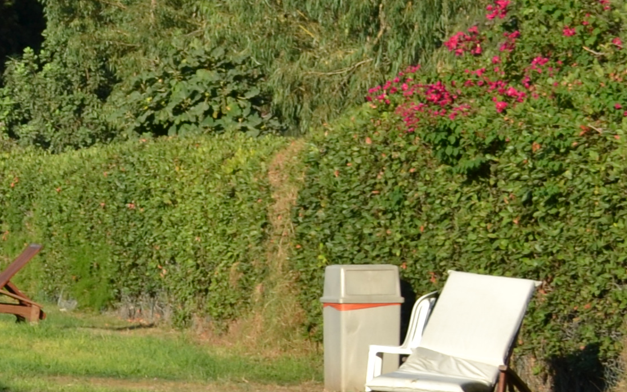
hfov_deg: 10.7
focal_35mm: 179
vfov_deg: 7.3
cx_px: -626
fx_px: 3059
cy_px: 357
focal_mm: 28
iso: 100
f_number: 7.1
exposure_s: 1/200
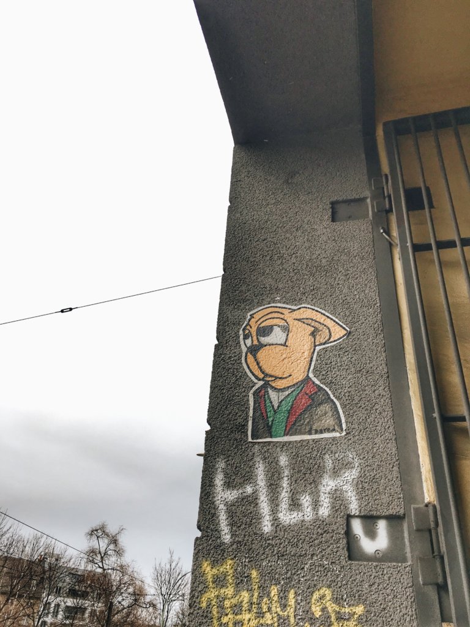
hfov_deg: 48.2
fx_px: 525
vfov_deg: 61.7
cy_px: 314
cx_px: 235
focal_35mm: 29
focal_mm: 4.15
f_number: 2.2
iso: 25
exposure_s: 1/136
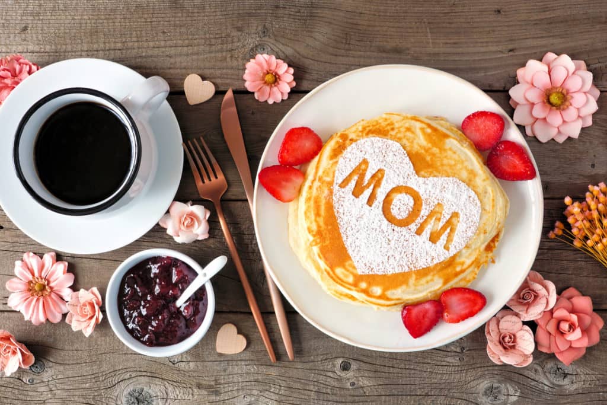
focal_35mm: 39
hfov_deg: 49.5
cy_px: 202
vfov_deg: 34.2
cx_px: 304
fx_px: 658
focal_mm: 26
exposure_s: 1.6
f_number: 14
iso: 100
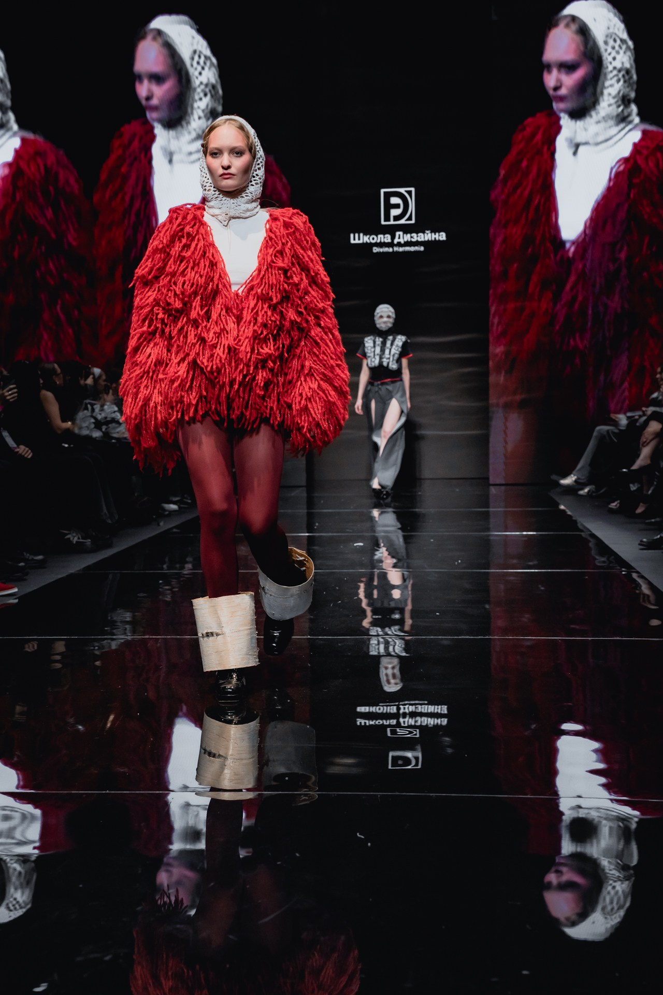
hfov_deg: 29.2
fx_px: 1271
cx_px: 332
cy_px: 498
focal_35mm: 46
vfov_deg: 42.7
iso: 2000
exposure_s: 1/250
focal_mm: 46
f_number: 4.5
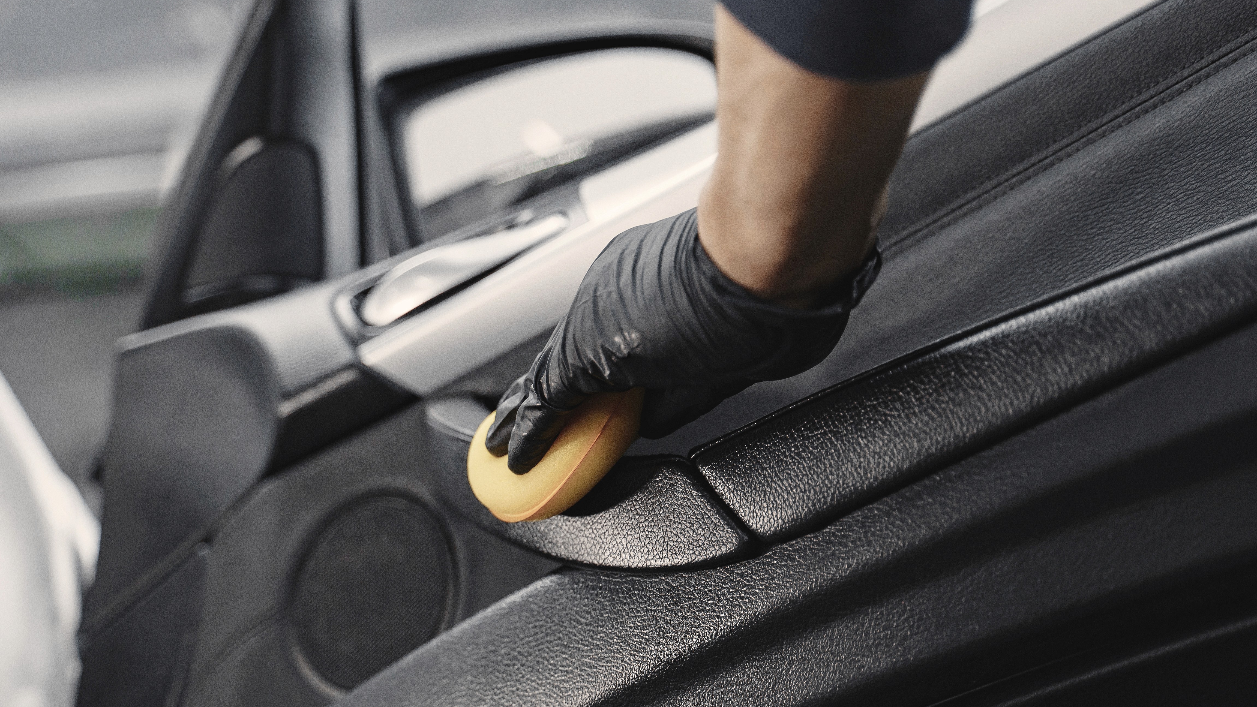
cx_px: 705
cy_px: 437
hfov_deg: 28.2
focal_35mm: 75
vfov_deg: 16.1
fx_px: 2500
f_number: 2.8
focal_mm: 55
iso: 800
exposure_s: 1/250
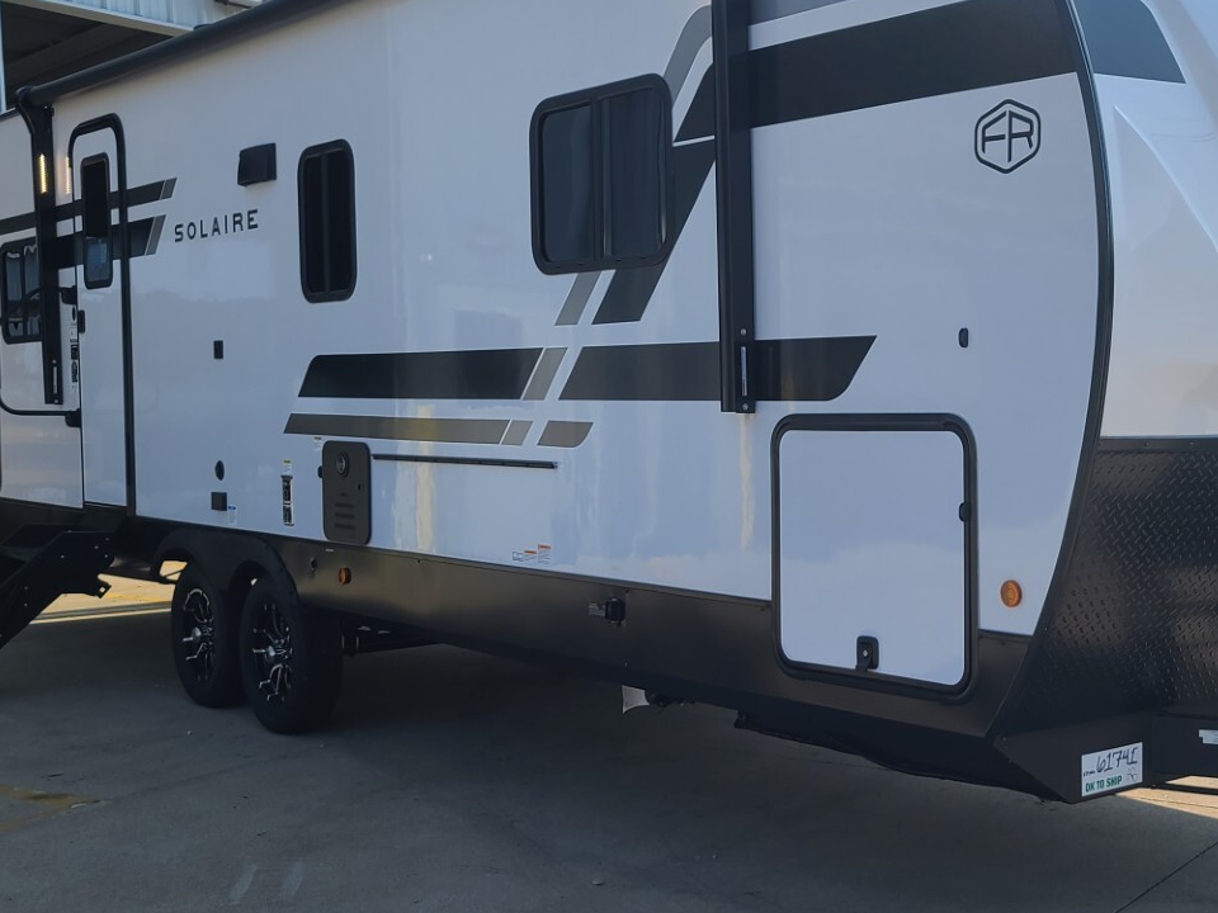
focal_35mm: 50
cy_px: 476
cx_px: 906
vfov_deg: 29.1
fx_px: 1759
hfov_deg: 37.3
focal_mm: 7
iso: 16
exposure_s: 1/777
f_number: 1.8
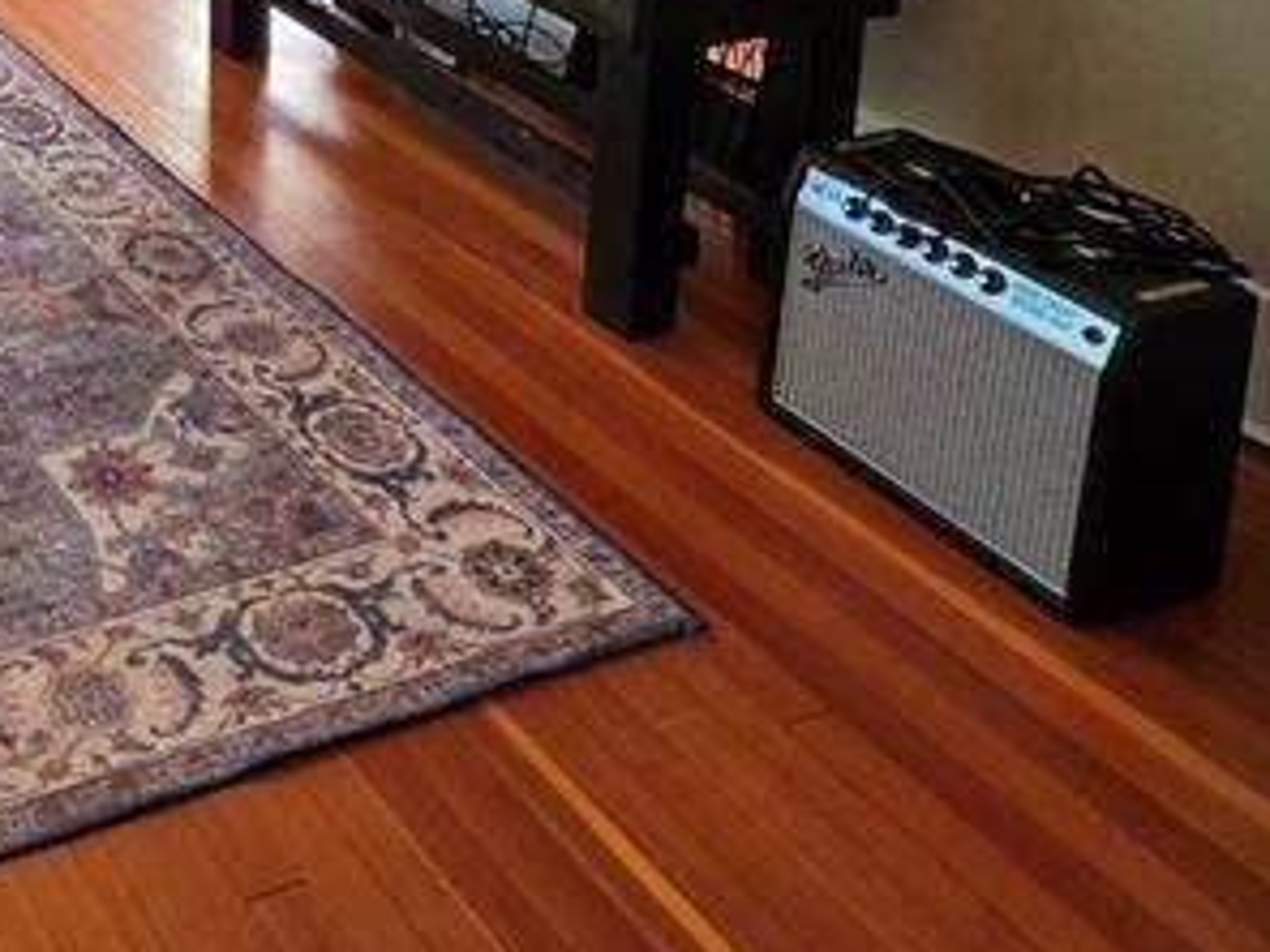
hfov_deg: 34.3
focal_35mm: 45
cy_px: -339
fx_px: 1651
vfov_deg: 26.4
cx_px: -232
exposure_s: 1/100
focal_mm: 2.2
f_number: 1.9
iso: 125
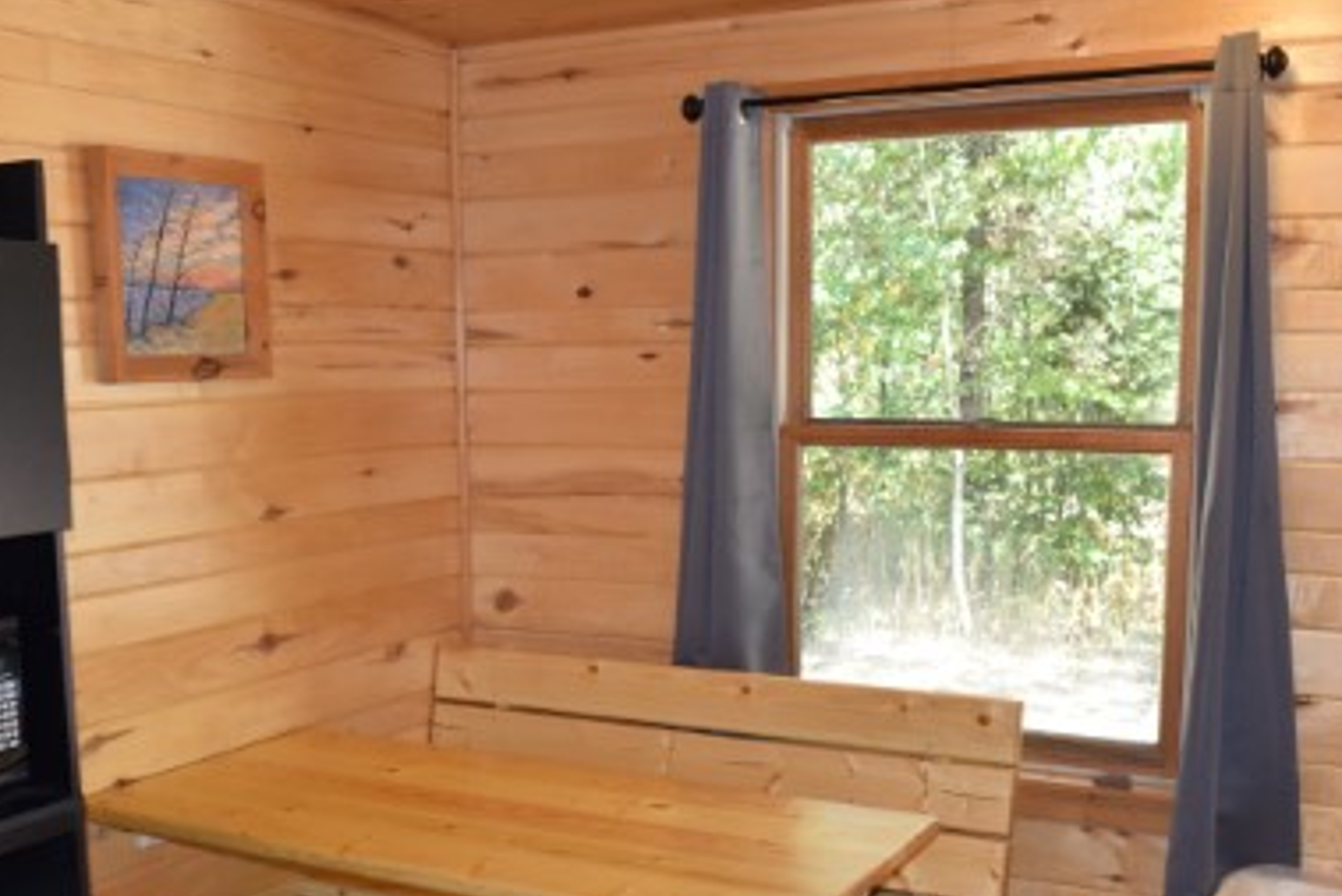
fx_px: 1529
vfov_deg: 32.1
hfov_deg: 47.4
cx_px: 655
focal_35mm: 41
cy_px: 666
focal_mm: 18
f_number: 5.6
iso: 800
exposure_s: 1/125
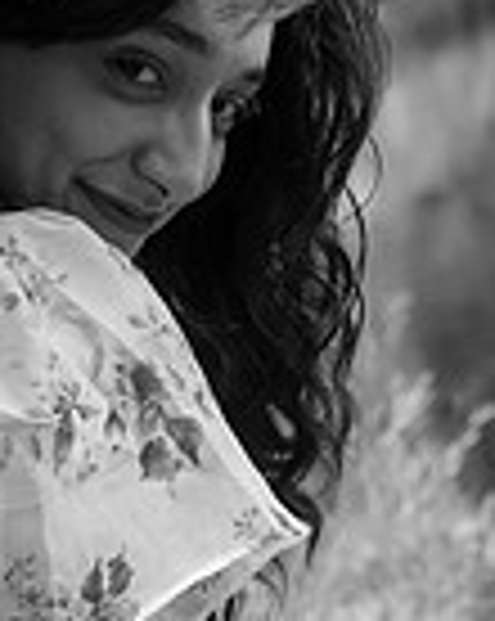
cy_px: -20
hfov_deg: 11.0
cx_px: 580
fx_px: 2533
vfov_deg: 13.7
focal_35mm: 138
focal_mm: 35
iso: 800
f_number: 3.2
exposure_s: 1/250
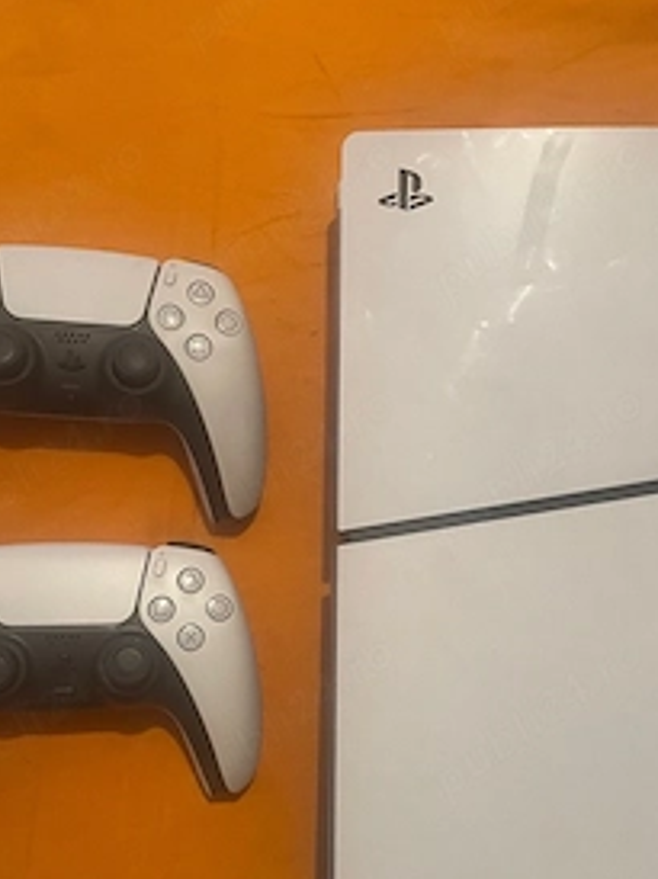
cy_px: 507
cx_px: 353
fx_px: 965
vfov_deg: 48.8
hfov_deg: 37.6
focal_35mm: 38
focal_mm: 4.2
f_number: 1.6
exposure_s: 1/50
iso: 400
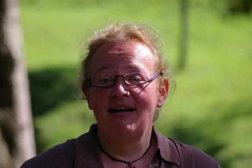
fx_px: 2099
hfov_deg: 6.9
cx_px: 126
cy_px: 84
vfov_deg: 4.6
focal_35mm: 300
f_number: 8
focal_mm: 200
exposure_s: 1/750
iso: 800
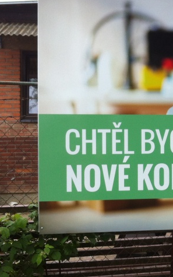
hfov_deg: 16.0
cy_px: 137
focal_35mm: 78
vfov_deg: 26.5
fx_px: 588
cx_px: 218
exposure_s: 1/339
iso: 80
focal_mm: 3.85
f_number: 2.8
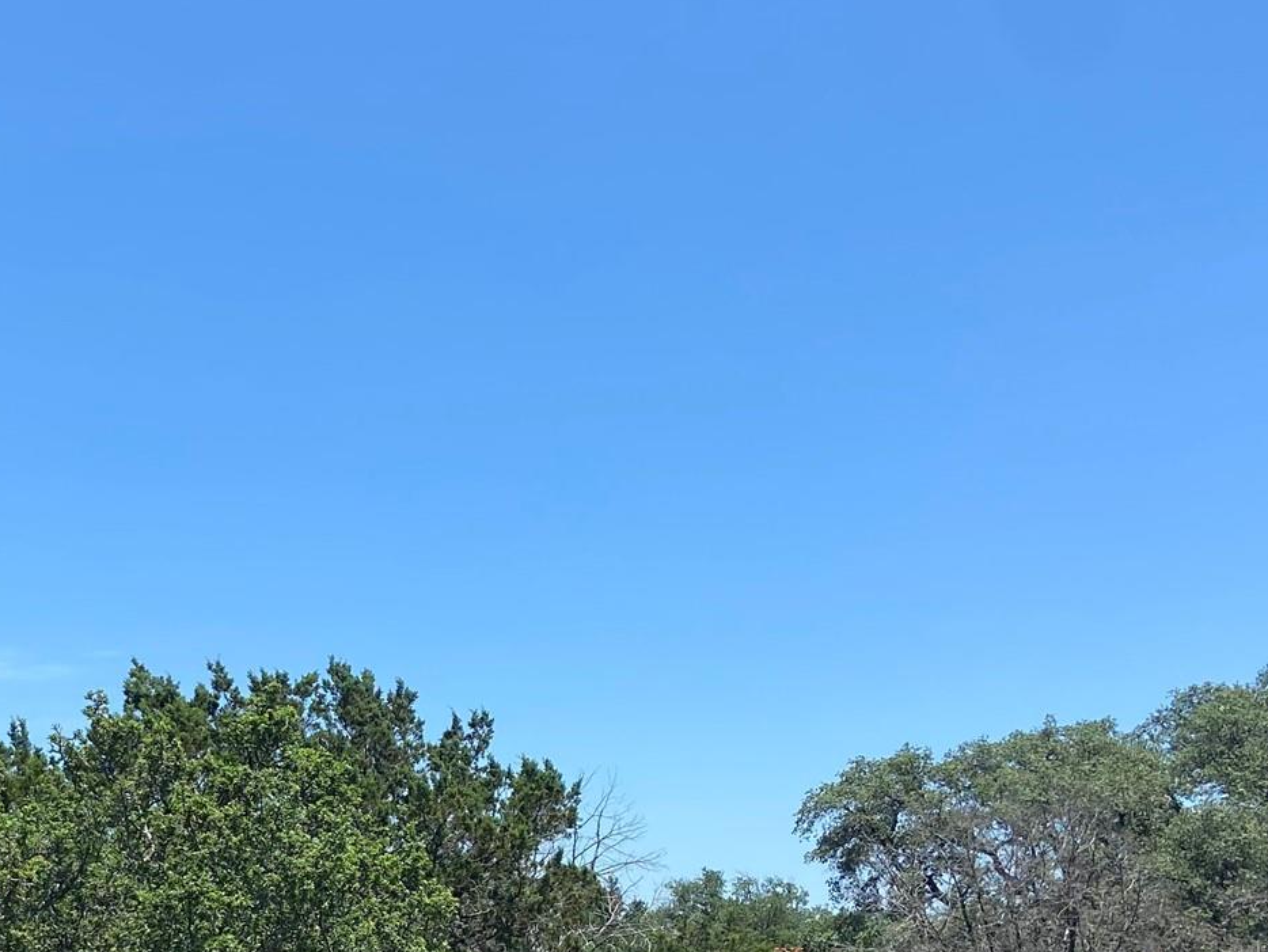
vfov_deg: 25.1
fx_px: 2088
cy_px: 794
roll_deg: -0.1
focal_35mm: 57
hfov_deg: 33.0
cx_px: 289
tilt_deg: +5.8
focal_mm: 4.25
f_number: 1.8
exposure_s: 1/2183
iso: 32
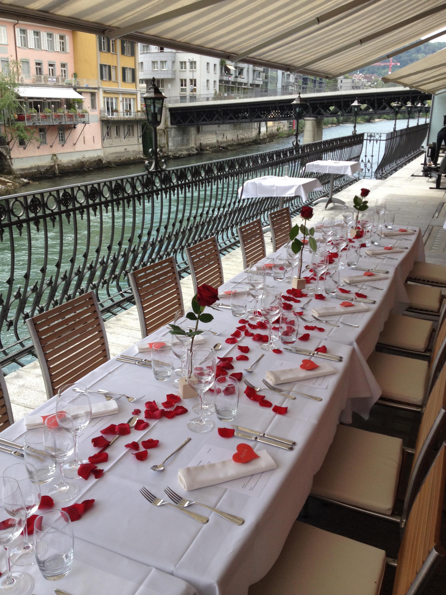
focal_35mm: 35
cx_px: 223
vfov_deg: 52.6
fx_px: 601
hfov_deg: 40.7
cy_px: 298
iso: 50
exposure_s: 1/581
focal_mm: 4.28
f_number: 2.4
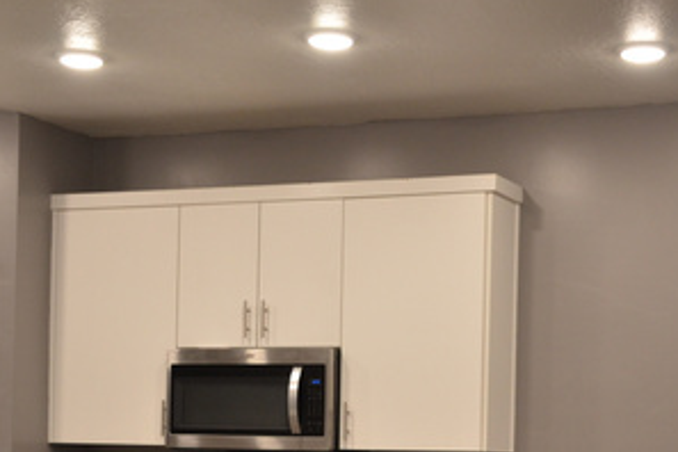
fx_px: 1582
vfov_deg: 15.9
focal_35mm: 84
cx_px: 418
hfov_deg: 24.1
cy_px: 479
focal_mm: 26
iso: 640
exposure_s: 1/60
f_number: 4
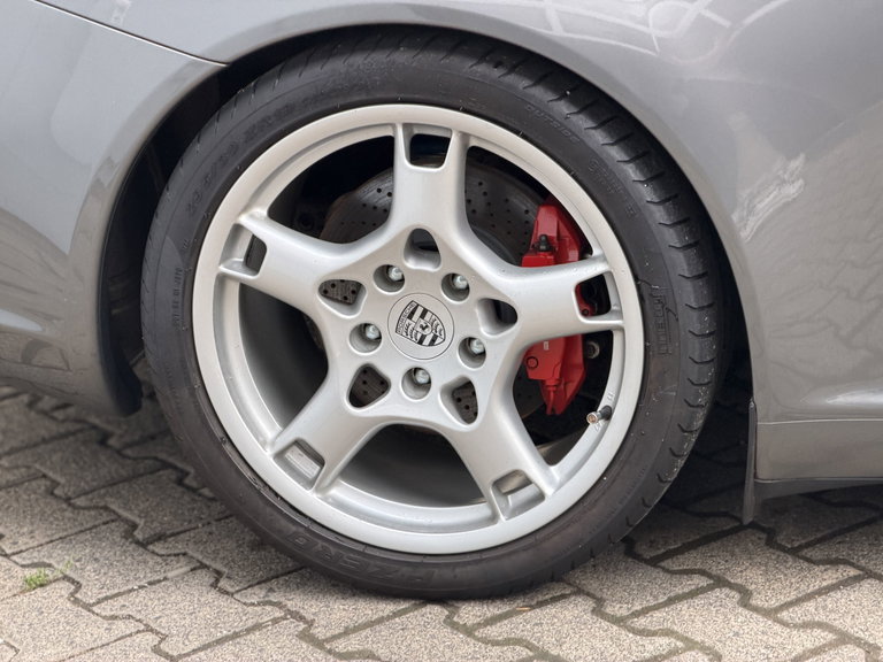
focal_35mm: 100
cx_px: 442
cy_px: 331
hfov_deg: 19.6
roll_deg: +5.5
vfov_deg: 14.8
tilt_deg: -18.5
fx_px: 2551
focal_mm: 16.89
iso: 160
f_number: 2.8
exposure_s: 1/121
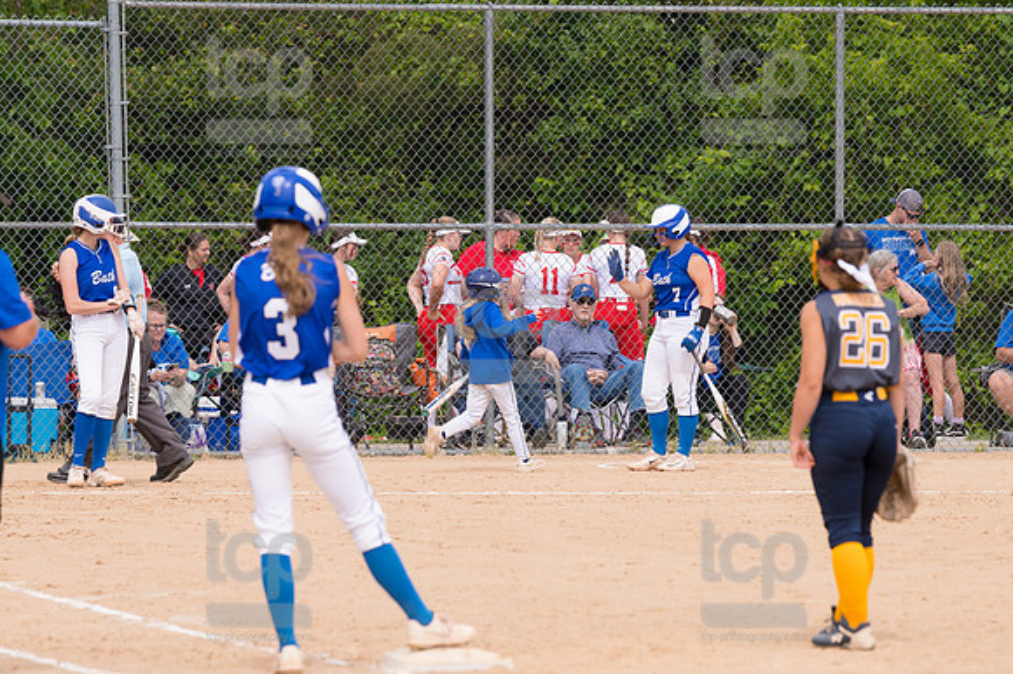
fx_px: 8437
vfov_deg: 4.6
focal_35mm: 300
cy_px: 337
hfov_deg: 6.9
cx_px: 506
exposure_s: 1/1600
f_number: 5.6
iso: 320
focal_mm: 200
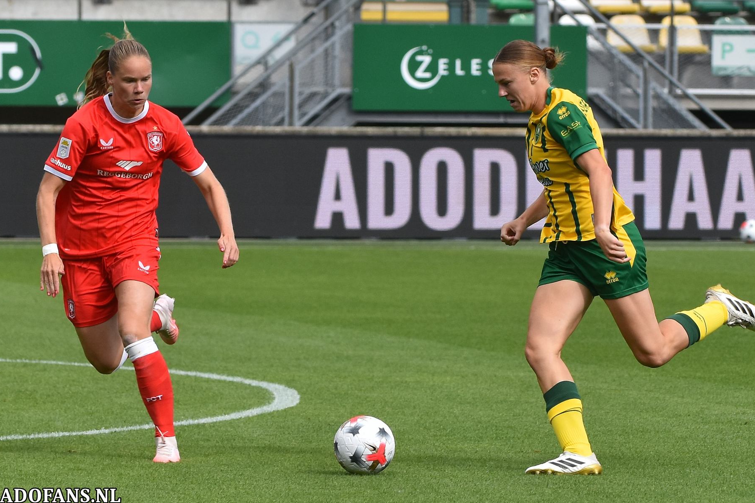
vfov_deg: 7.4
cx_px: 379
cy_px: 235
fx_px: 3900
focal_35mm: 186
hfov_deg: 11.1
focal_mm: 116
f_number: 4
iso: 250
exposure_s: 1/1250
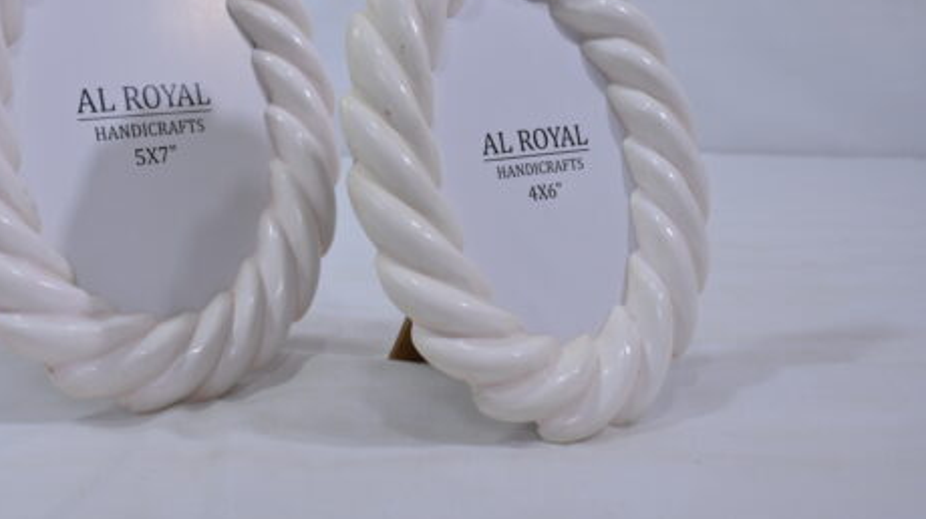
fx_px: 1006
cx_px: 326
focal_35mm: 41
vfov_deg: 28.7
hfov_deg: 48.8
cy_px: 160
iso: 500
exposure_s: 1/125
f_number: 8
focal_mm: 30
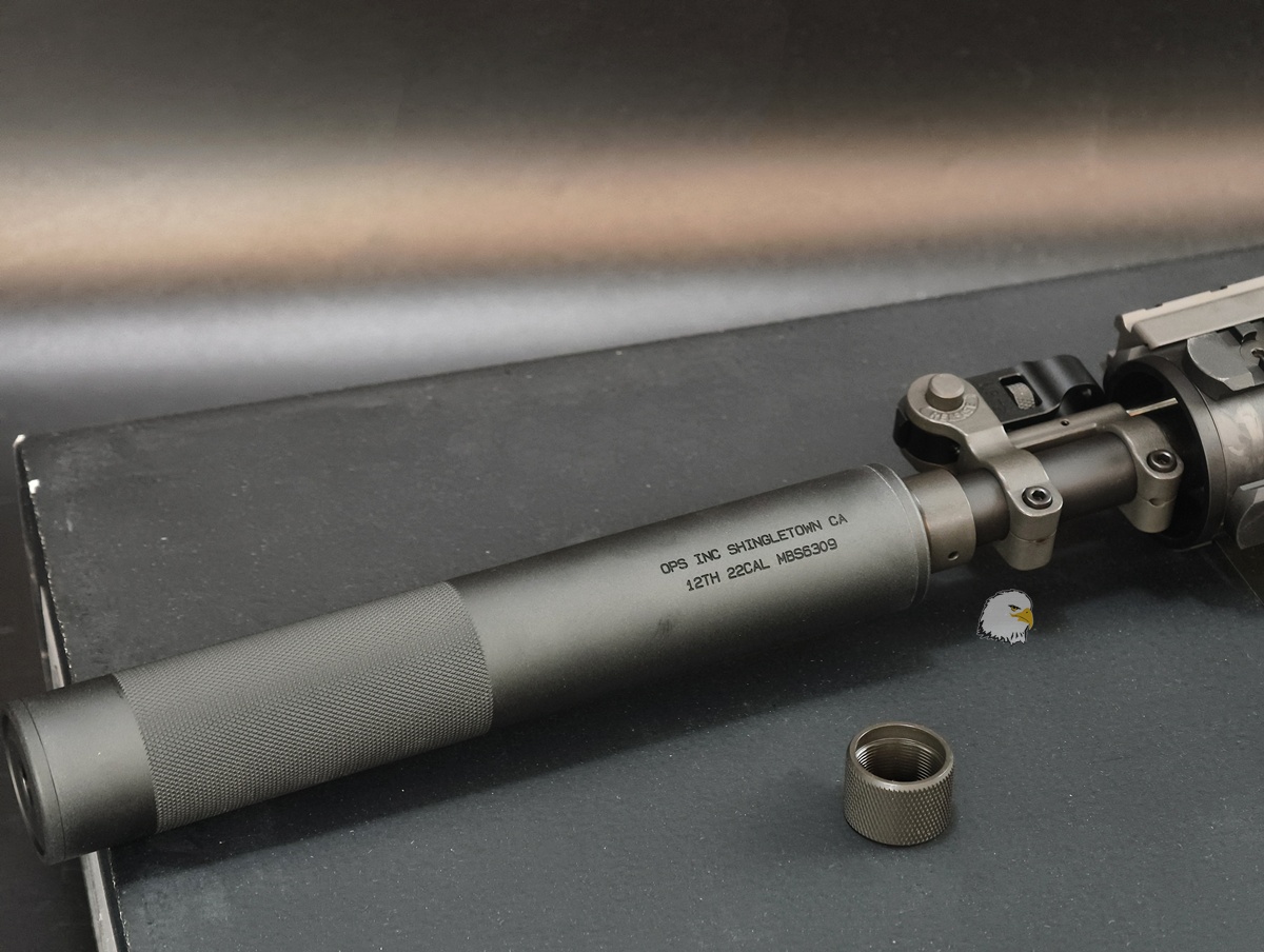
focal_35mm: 85
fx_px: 3109
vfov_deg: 17.4
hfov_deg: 23.0
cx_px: 632
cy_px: 476
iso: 2706
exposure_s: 1/15
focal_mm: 22.48
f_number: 2.67
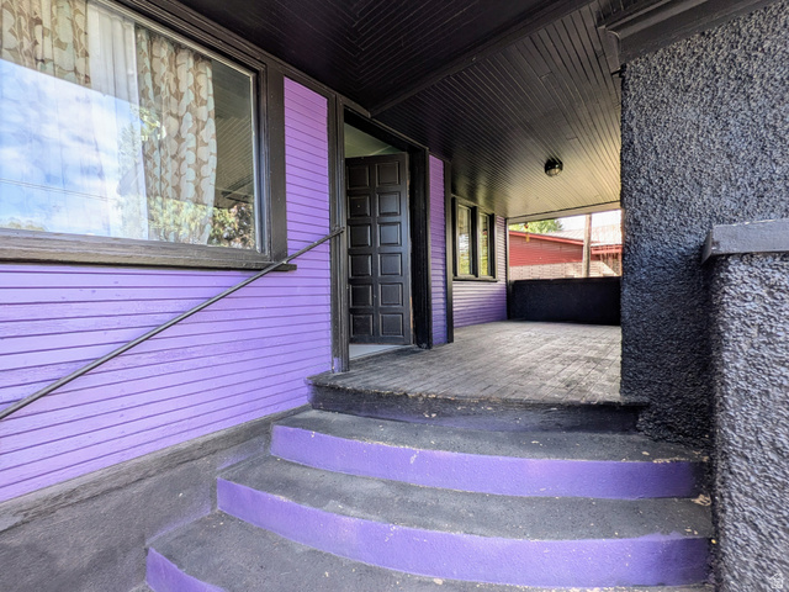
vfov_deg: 89.9
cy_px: 296
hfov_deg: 106.2
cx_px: 394
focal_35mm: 13
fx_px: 296
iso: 33
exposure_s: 1/152
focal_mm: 1.54
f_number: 2.2
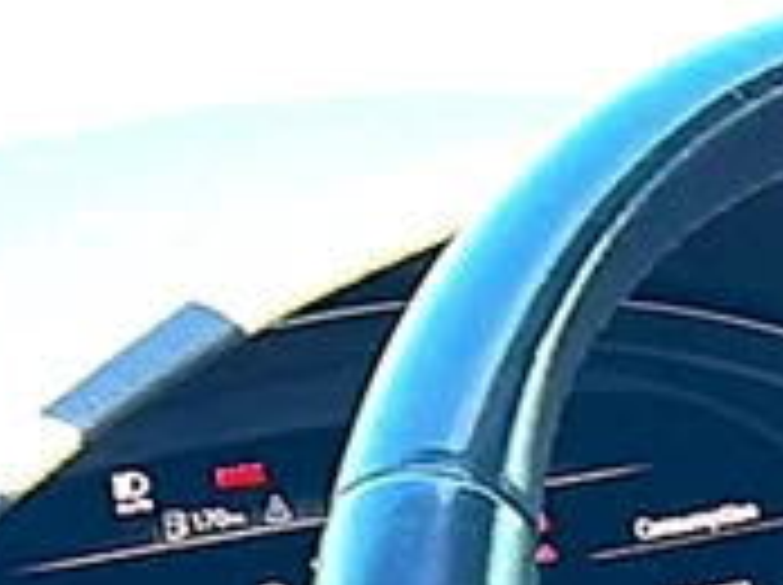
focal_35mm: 157
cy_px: 1141
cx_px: 1508
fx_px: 3546
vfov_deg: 8.9
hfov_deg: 11.5
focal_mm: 6.86
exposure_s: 1/208
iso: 125
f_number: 1.78
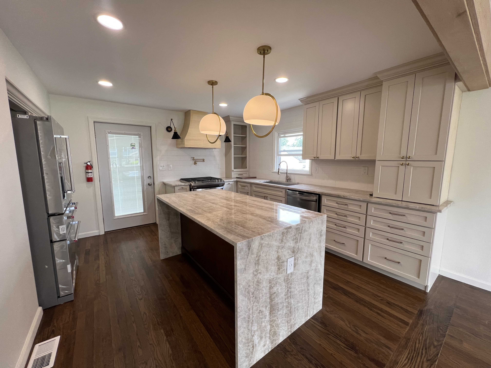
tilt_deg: -7.6
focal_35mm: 13
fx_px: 184
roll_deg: +0.0
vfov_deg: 89.9
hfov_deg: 106.2
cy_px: 184
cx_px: 246
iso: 80
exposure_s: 1/120
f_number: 1.8
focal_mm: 1.57
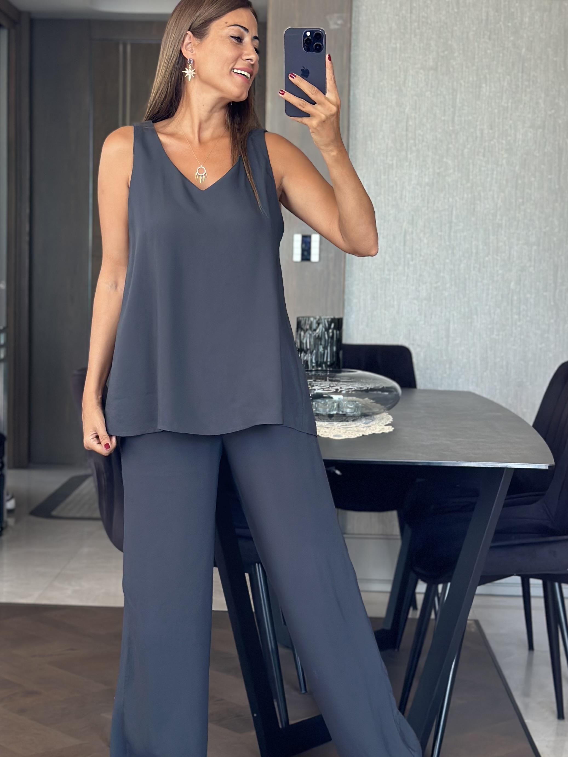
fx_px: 1531
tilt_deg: -18.3
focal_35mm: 70
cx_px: 208
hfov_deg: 21.0
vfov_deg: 27.8
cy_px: 386
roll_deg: -0.7
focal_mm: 6.86
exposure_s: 1/82
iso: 125
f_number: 1.78
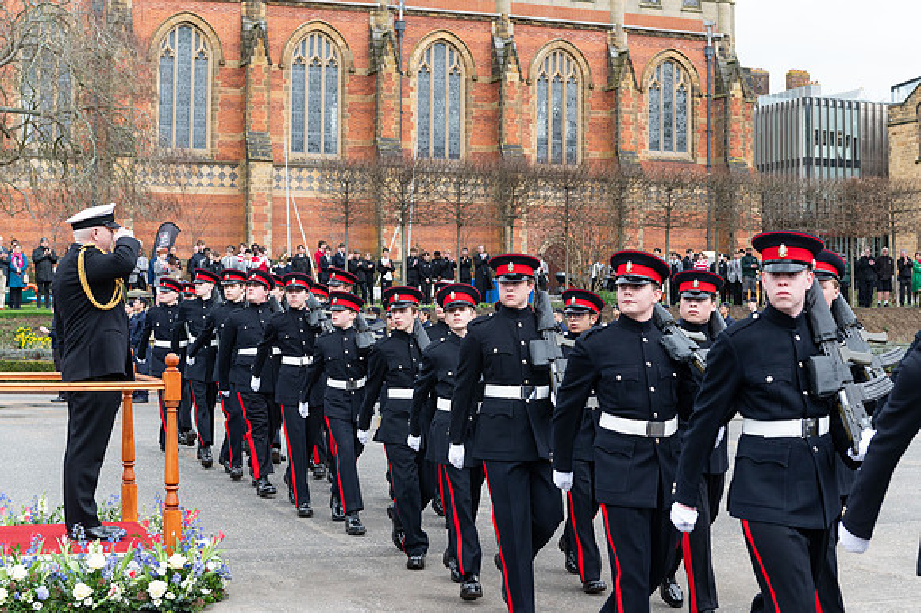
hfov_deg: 32.4
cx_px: 460
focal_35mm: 62
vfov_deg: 21.9
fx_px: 1585
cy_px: 306
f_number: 8
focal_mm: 62
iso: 900
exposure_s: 1/400
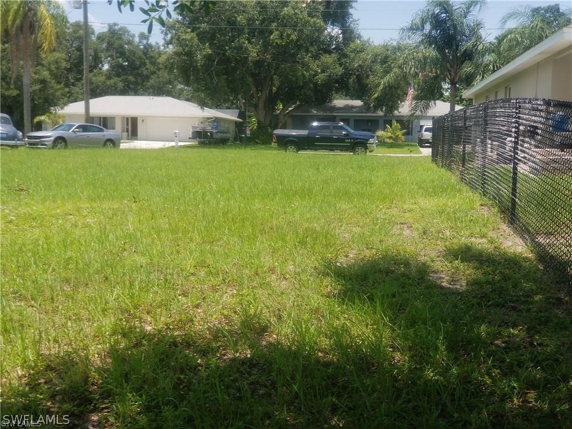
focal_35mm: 52
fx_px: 859
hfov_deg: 36.8
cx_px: 286
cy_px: 214
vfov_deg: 28.0
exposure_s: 1/536
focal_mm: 6
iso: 25
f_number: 2.4
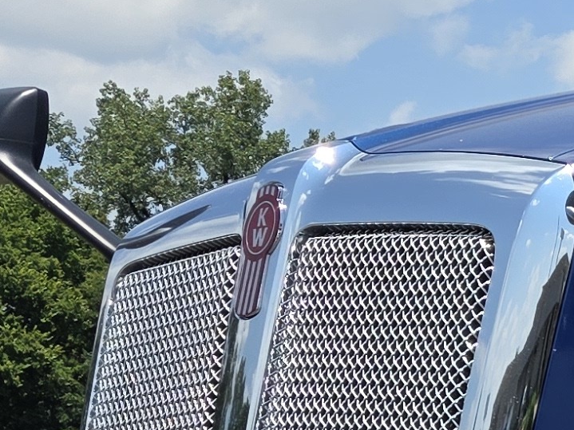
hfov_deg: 13.0
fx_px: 2122
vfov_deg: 11.6
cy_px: 314
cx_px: 1201
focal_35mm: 128
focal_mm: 5.4
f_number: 1.8
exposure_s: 1/2921
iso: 40
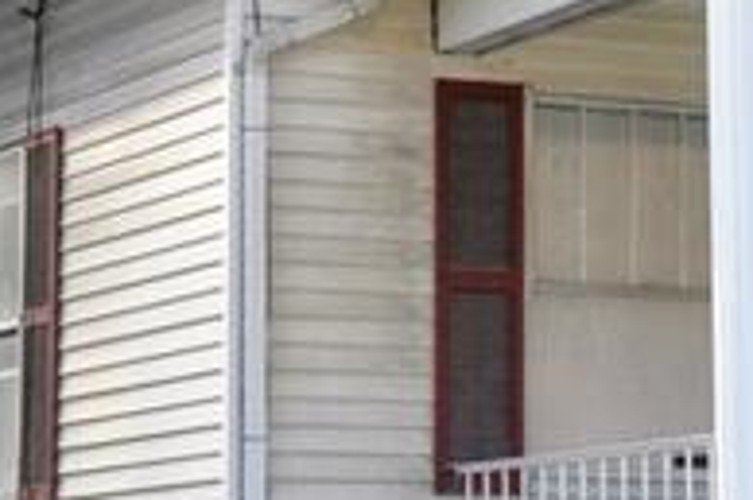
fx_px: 3615
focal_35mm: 173
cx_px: 710
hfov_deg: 11.8
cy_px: 275
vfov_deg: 7.9
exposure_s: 1/125
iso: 200
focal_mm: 28
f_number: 5.6
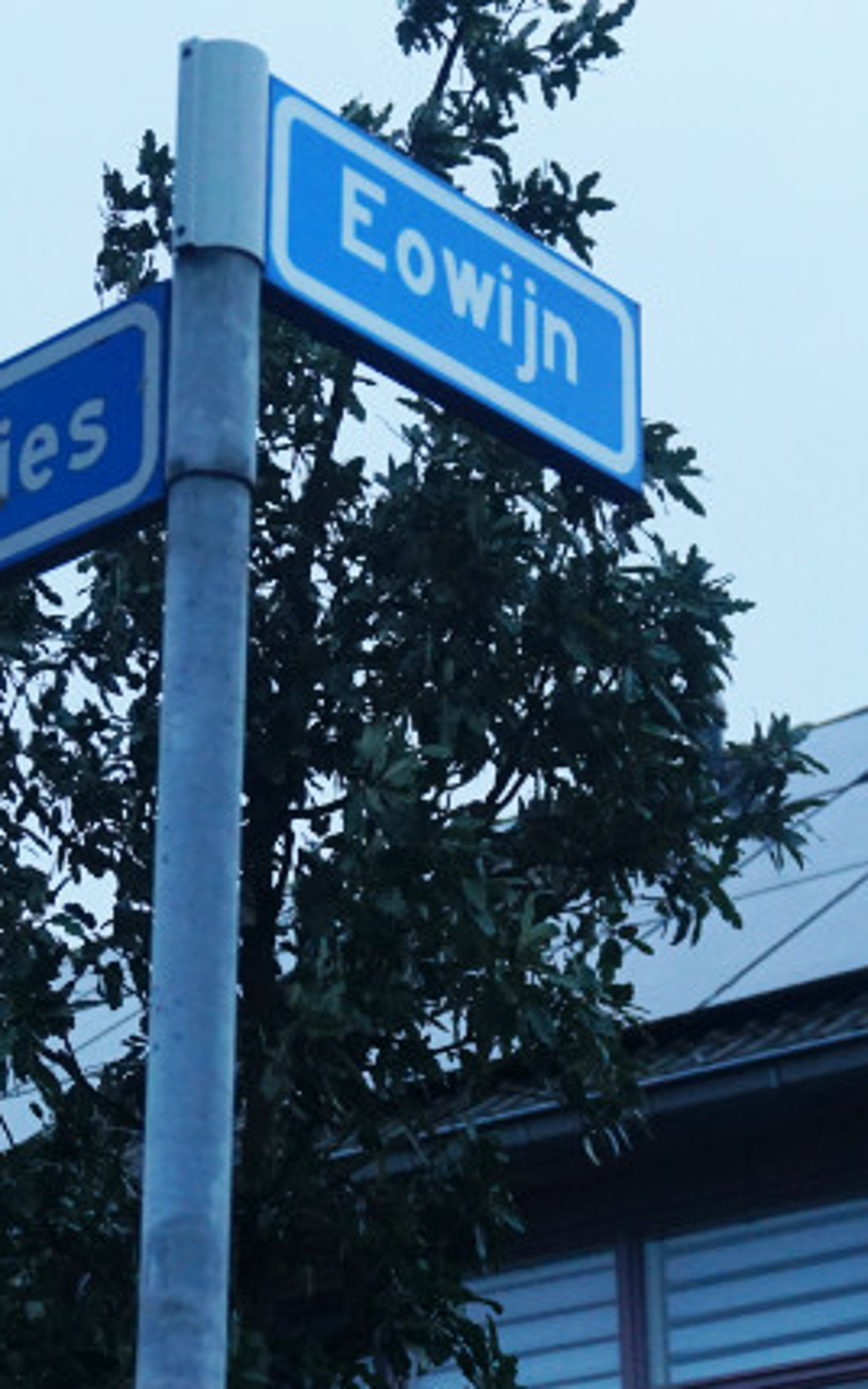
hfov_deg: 13.4
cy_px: 630
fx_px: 3673
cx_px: 120
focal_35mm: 97
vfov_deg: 21.4
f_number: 5
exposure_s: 1/60
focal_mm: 34
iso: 800
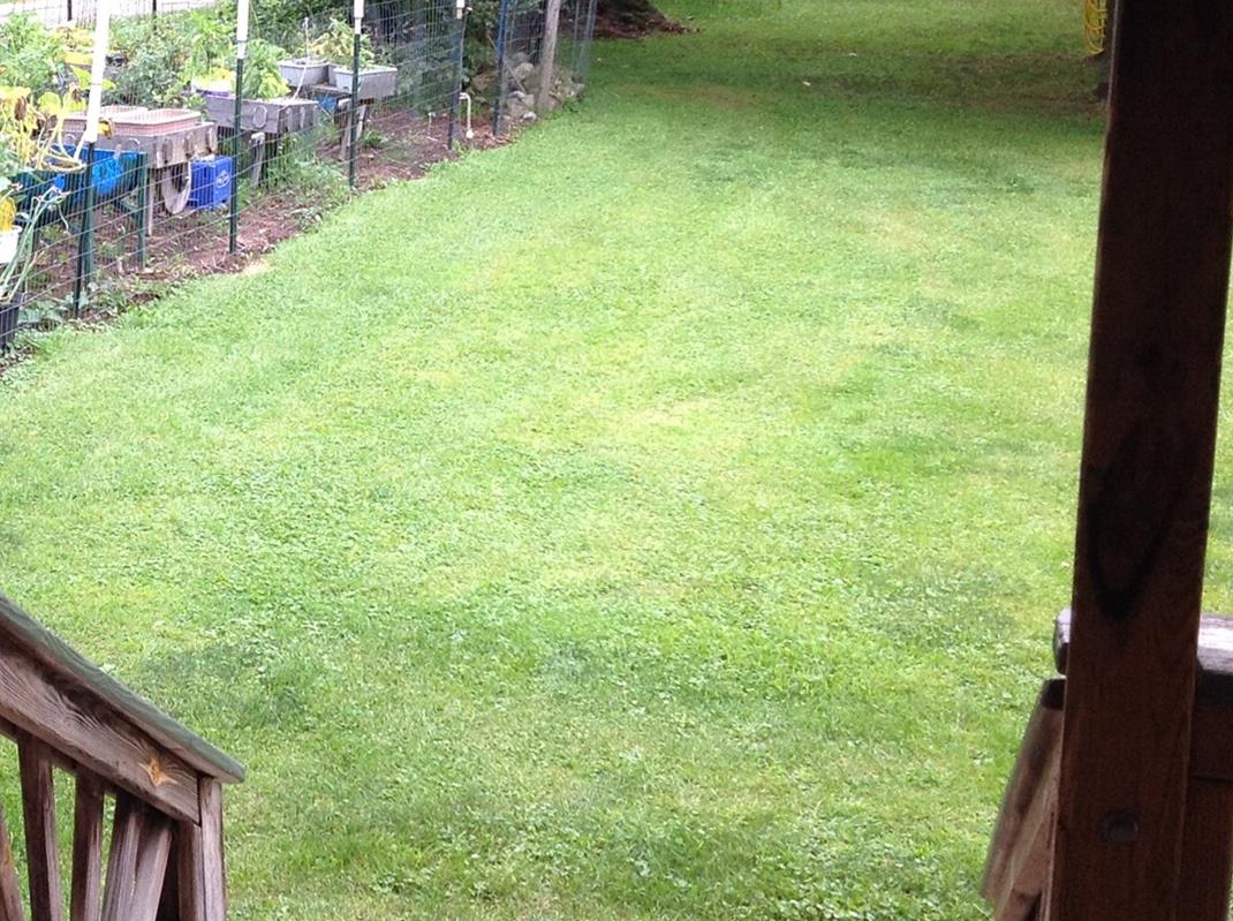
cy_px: 275
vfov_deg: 21.7
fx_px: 2383
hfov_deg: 28.0
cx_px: 129
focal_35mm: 67
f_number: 2.4
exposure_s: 1/120
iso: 64
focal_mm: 4.28
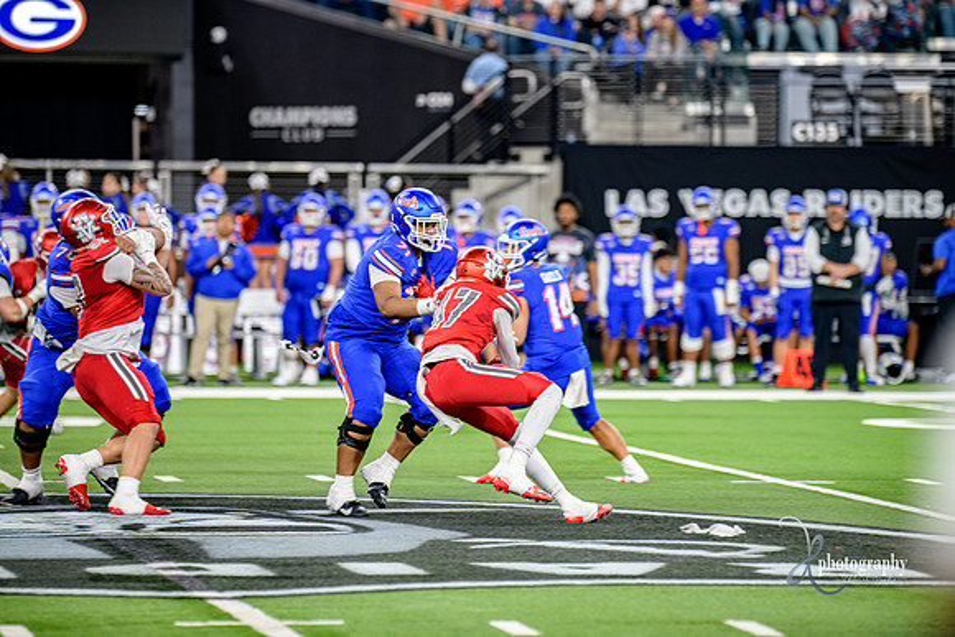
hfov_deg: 9.4
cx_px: 478
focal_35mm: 220
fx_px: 5837
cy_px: 318
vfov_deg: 6.2
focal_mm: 220
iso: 1000
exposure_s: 1/400
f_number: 2.8
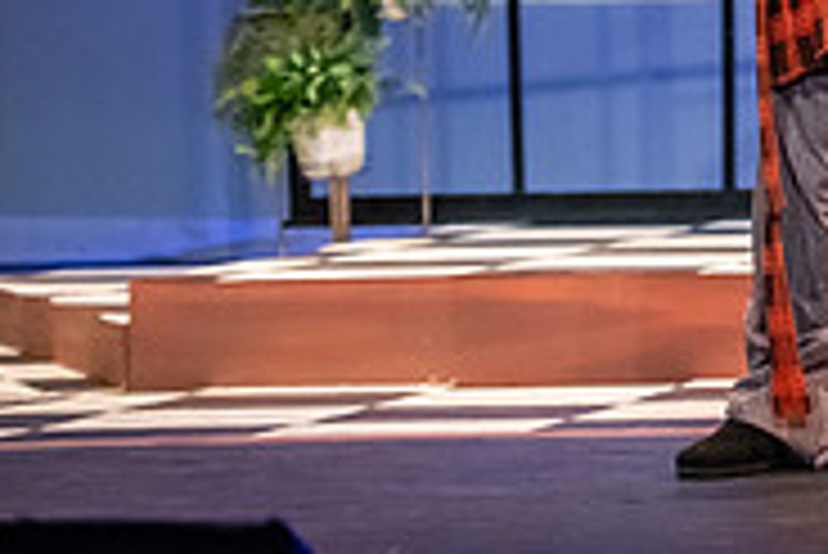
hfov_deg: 7.5
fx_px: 6238
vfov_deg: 5.0
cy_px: -254
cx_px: 1174
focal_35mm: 271
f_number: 3.2
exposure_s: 1/200
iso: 4000
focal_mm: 86
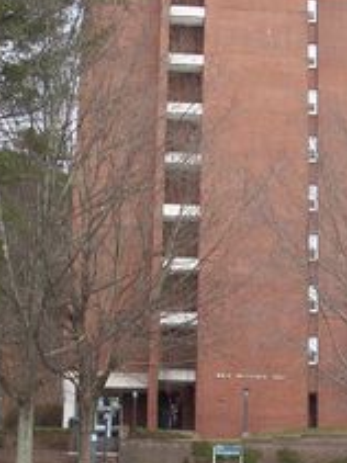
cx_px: 226
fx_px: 990
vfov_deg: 26.0
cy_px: 345
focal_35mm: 74
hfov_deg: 19.8
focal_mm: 6
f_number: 4.5
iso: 100
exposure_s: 1/237
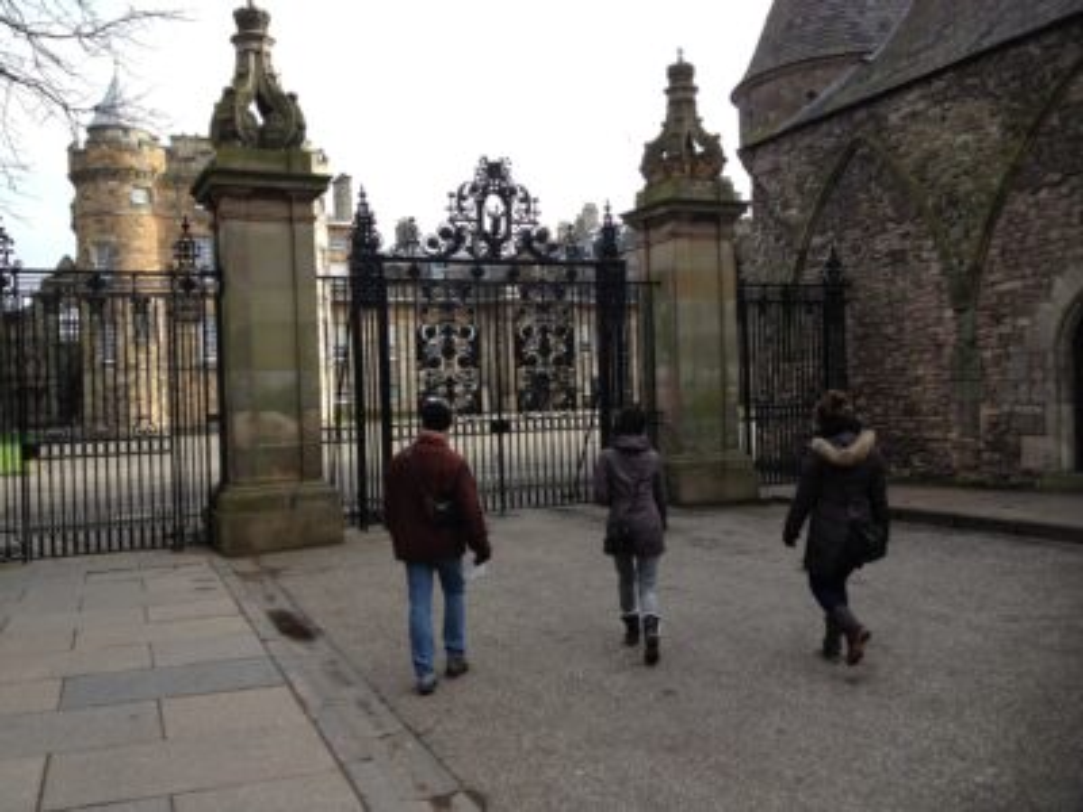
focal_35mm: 35
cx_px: 542
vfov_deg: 40.7
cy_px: 406
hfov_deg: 52.6
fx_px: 1095
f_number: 2.4
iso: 50
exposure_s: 1/409
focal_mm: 4.28
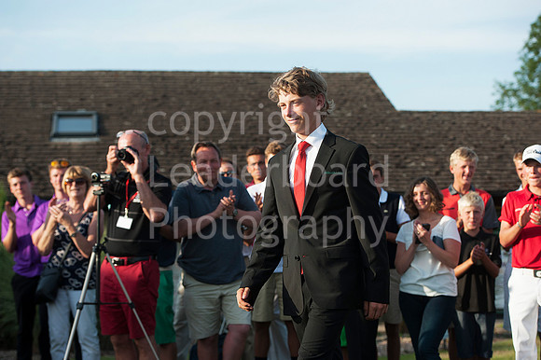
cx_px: 270
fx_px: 1292
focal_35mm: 86
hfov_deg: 23.7
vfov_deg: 15.9
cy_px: 180
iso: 400
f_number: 5
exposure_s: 1/1250
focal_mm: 86
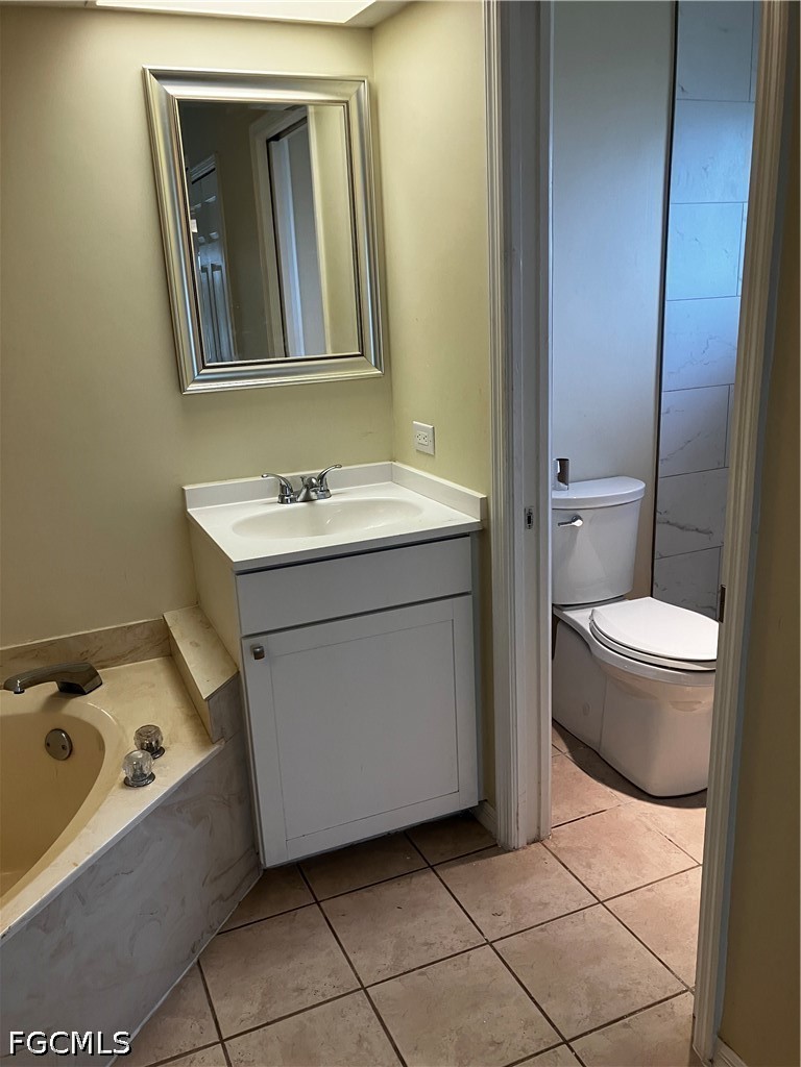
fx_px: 864
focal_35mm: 28
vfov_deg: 63.4
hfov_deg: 49.7
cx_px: 400
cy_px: 534
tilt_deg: -17.4
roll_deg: +2.2
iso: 80
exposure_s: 1/60
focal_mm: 3.99
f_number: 1.8
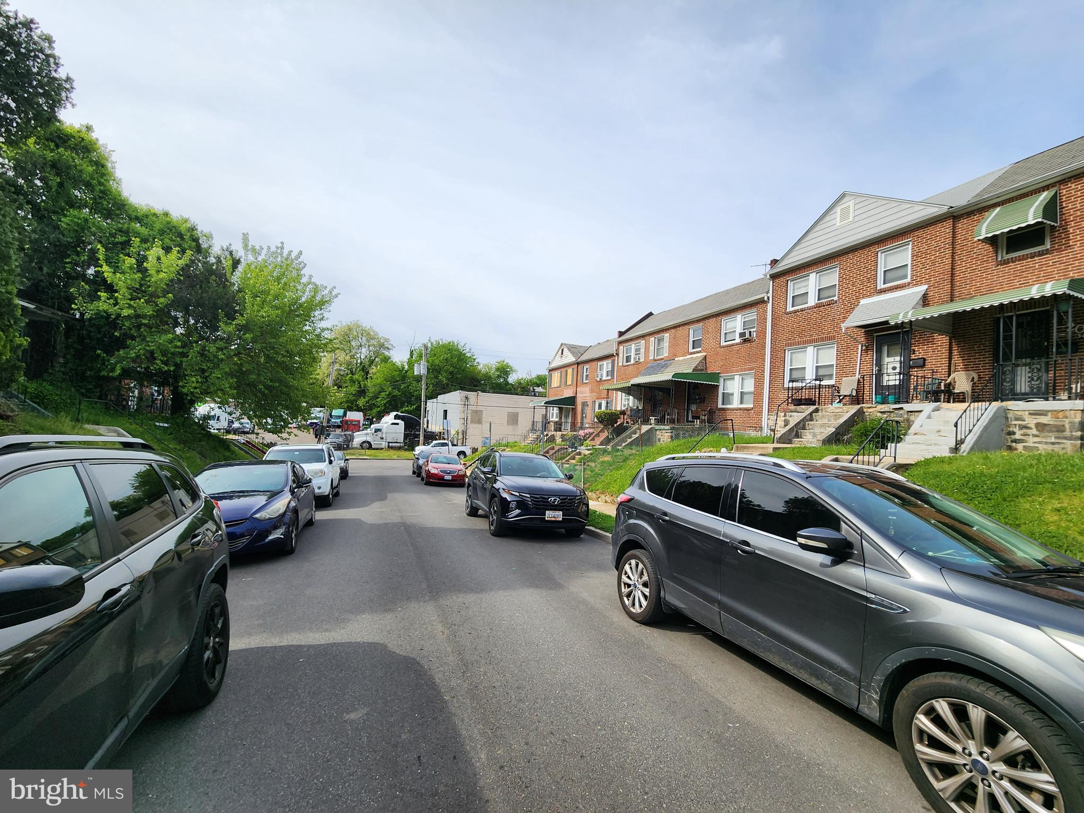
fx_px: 407
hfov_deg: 106.2
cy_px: 406
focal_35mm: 13
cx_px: 542
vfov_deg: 89.9
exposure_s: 1/1580
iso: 50
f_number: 2.2
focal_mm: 2.2
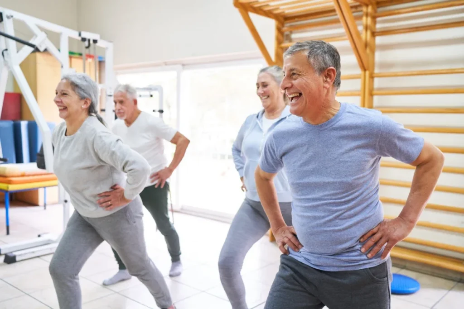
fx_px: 451
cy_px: 154
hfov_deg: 54.4
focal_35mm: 35
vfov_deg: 37.9
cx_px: 232
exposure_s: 1/100
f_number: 2.8
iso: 1600
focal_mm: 35
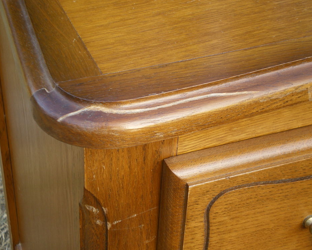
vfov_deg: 21.6
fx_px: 656
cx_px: 153
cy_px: 125
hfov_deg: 26.8
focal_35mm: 71
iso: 80
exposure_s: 1/60
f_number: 4.4
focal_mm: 11.3
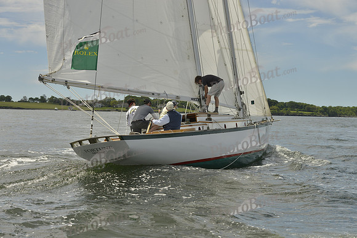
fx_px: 694
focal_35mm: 70
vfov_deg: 19.5
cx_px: 178
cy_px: 119
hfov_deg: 28.8
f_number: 8
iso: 280
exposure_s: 1/1600
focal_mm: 70
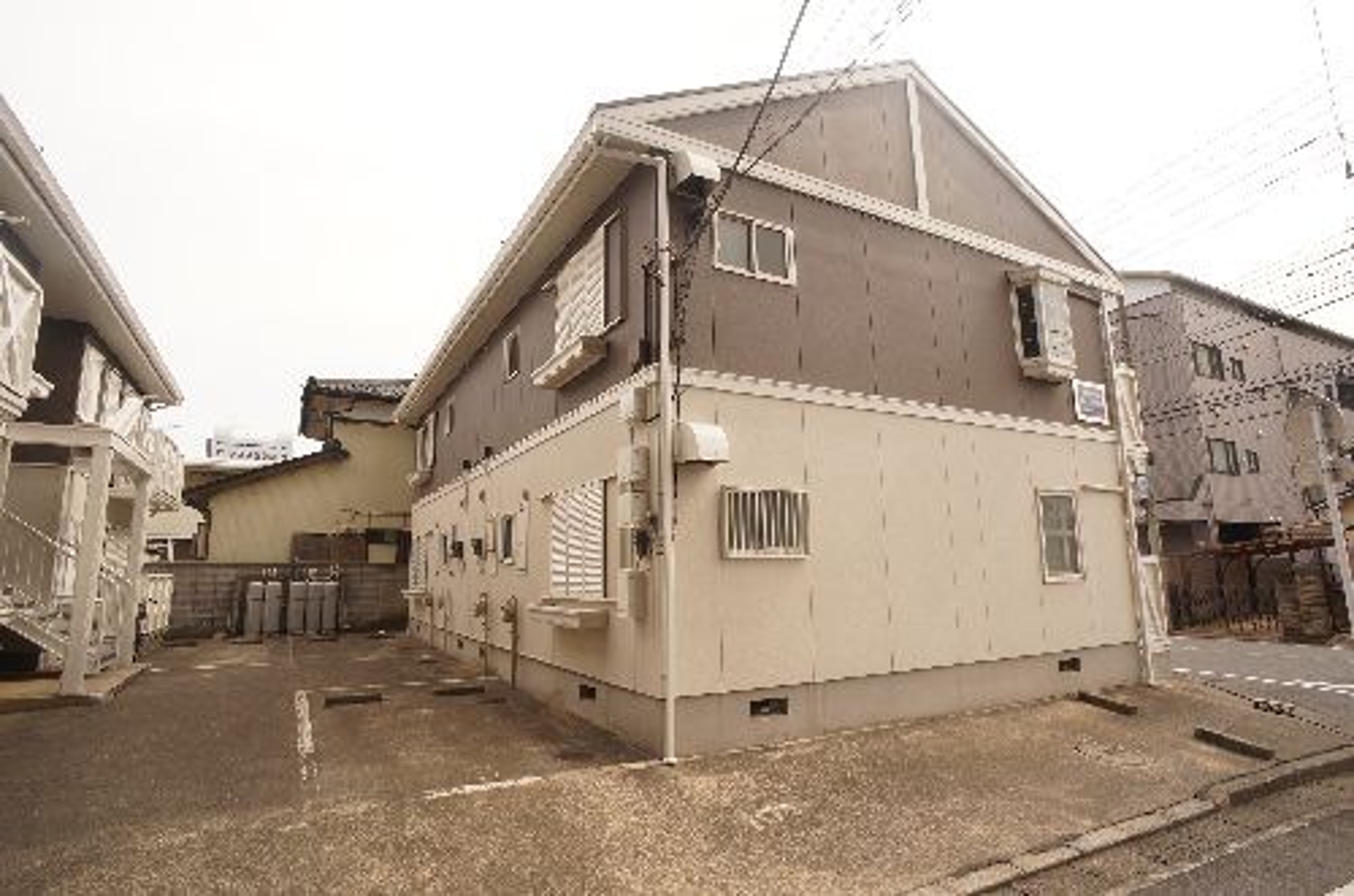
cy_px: 448
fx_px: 901
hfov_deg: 73.9
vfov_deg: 52.9
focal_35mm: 24
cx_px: 677
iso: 100
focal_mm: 16
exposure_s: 1/100
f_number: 8
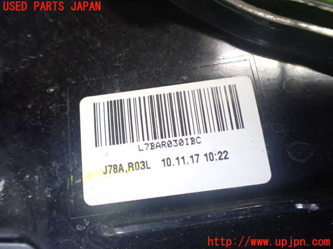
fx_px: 289
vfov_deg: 46.8
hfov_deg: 60.0
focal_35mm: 30
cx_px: 166
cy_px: 124
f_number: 2.3
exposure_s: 1/80
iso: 800
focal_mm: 5.4
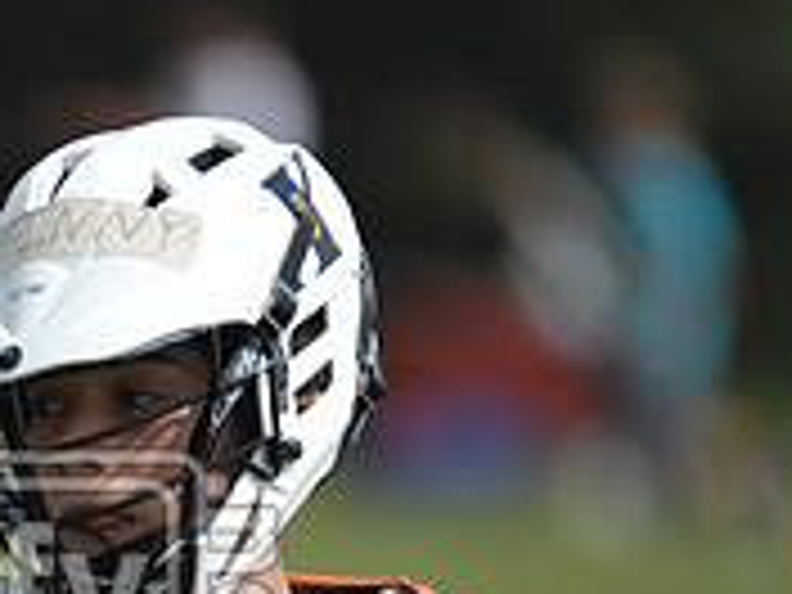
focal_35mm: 1266
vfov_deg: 1.2
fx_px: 28966
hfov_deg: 1.6
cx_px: -288
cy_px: 616
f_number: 4
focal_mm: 400
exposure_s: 1/4000
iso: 640
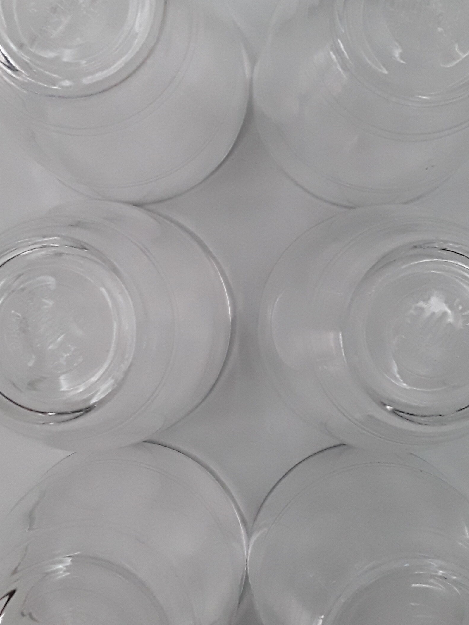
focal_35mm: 42
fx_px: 759
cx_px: 244
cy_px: 303
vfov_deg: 44.8
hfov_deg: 34.4
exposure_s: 1/33
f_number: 1.9
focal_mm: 2.91
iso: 200
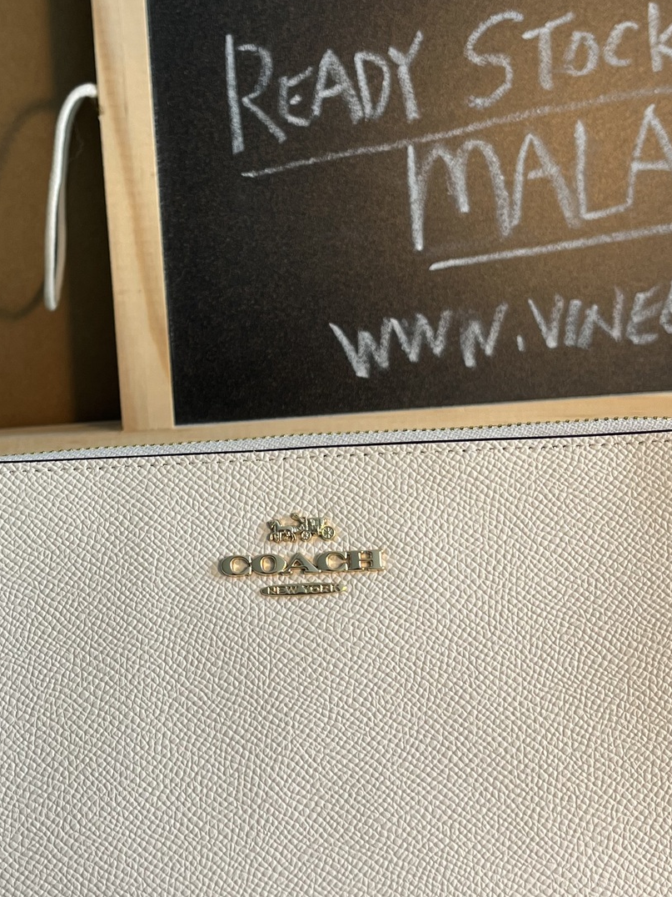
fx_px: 1501
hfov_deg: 25.1
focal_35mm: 58
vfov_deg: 33.2
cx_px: 241
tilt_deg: -27.6
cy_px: 377
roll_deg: +3.1
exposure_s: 1/100
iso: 32
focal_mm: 5.1
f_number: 1.6
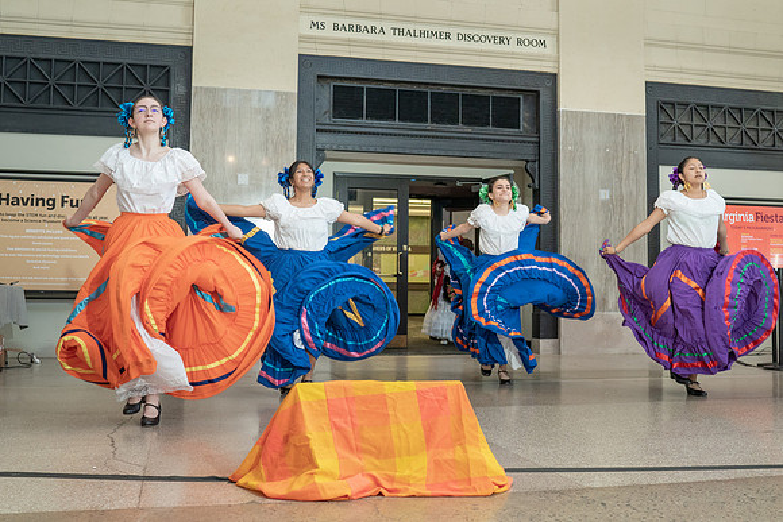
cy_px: 226
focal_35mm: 43
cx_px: 417
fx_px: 926
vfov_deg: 31.5
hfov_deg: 45.8
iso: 2000
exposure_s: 1/200
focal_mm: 35
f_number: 4
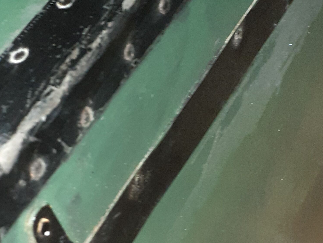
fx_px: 700
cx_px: 109
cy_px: 199
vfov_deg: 19.4
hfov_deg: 25.9
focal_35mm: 75
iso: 1000
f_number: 1.9
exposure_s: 1/17
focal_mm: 3.6
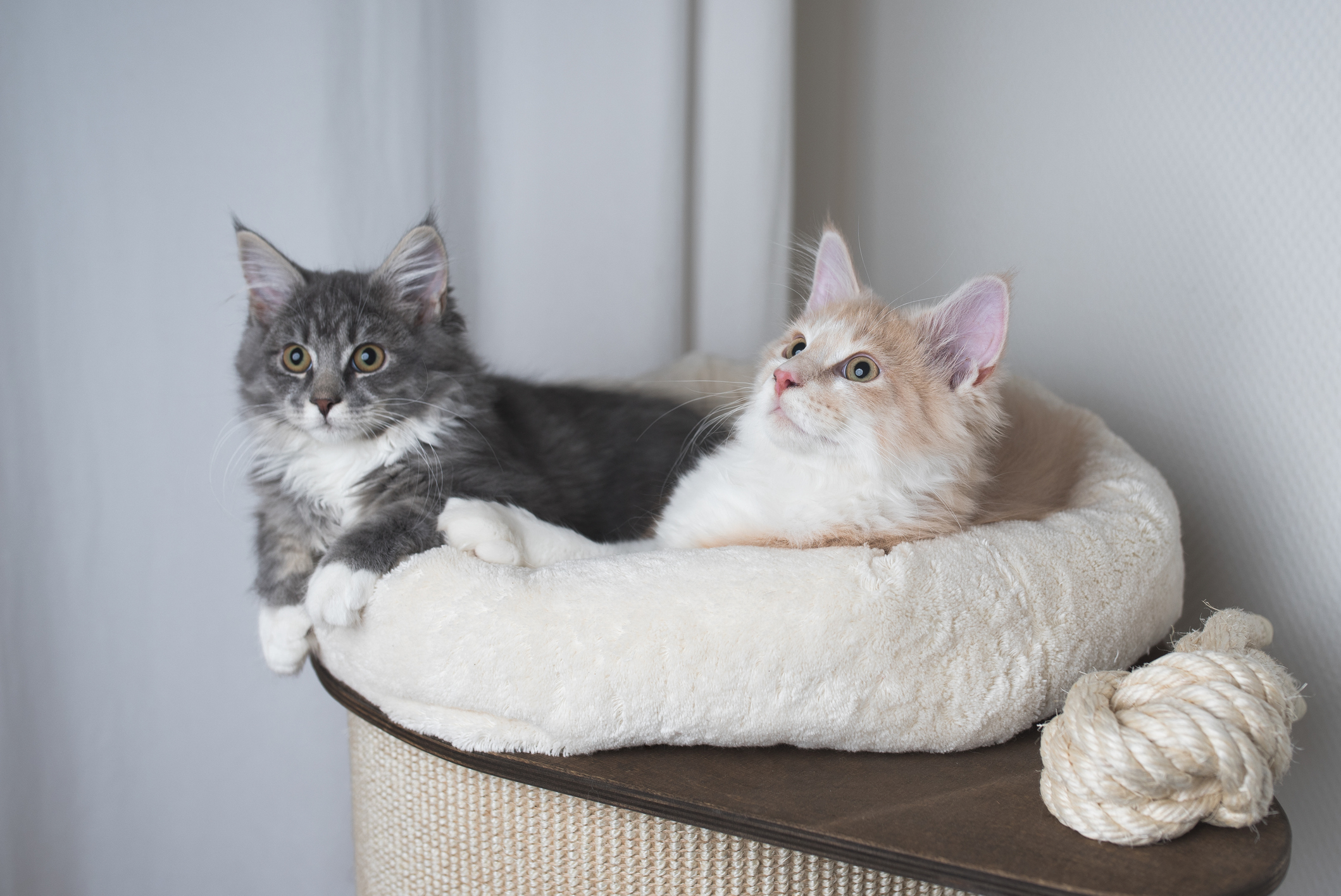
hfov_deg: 54.4
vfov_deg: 37.9
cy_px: 448
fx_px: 1304
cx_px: 670
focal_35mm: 35
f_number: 4
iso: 200
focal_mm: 35
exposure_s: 1/200
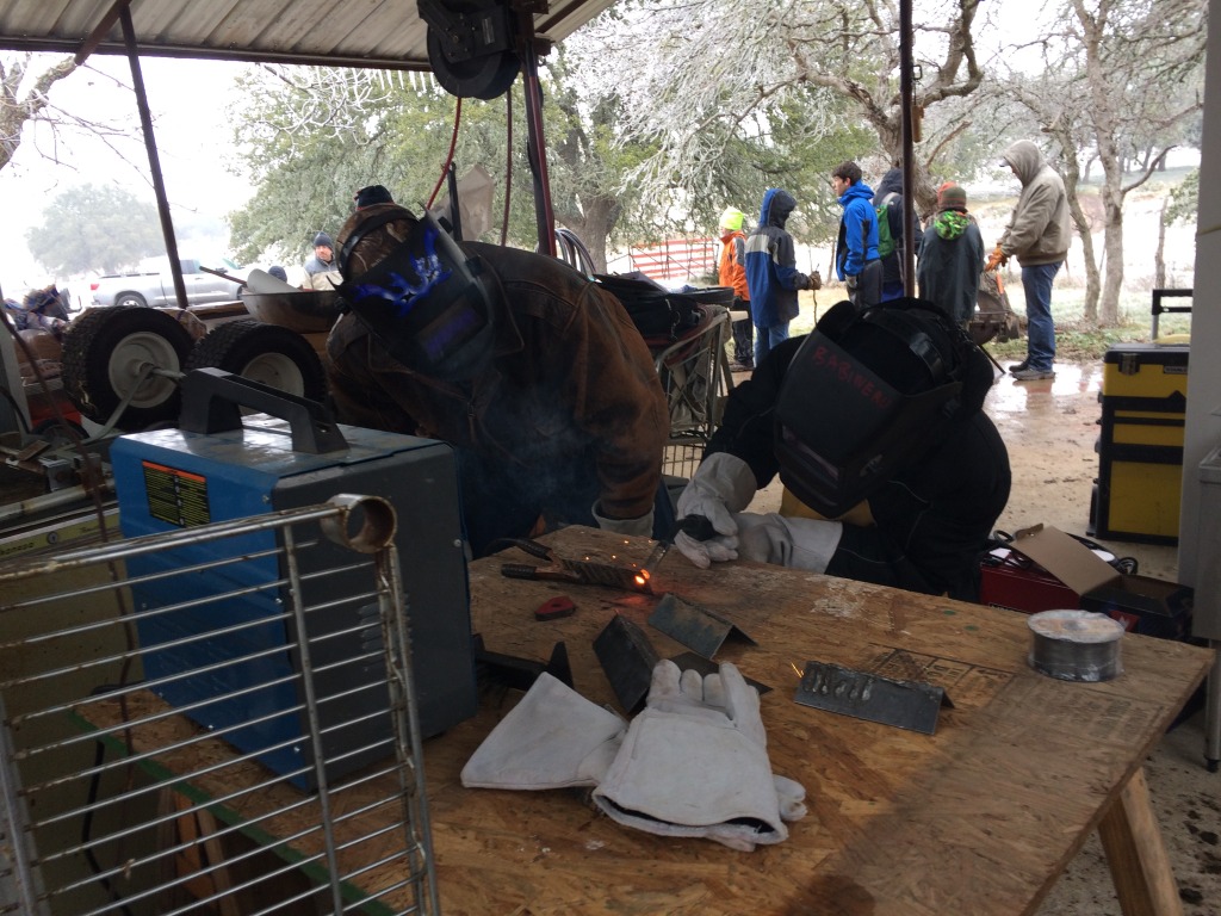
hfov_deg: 61.7
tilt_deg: -13.7
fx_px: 1023
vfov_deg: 48.2
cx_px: 610
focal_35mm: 29
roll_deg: +5.9
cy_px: 458
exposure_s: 1/60
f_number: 2.2
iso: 32
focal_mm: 4.15
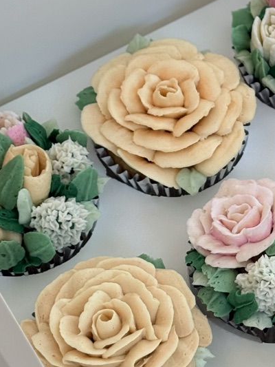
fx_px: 1525
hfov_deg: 10.1
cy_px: 169
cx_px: 345
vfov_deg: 13.7
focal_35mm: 144
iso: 64
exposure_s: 1/166
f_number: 1.78
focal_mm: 6.76
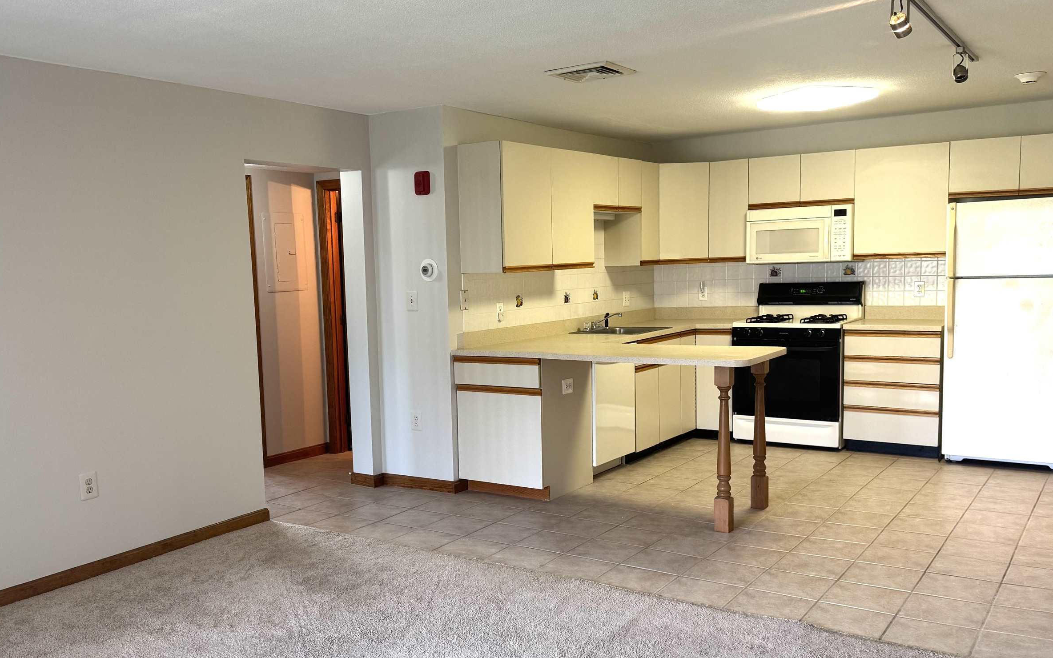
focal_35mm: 33
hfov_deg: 58.0
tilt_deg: -7.5
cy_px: 362
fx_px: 947
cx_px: 465
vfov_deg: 38.3
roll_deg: +1.7
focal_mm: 6.76
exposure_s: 1/60
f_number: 1.78
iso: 160
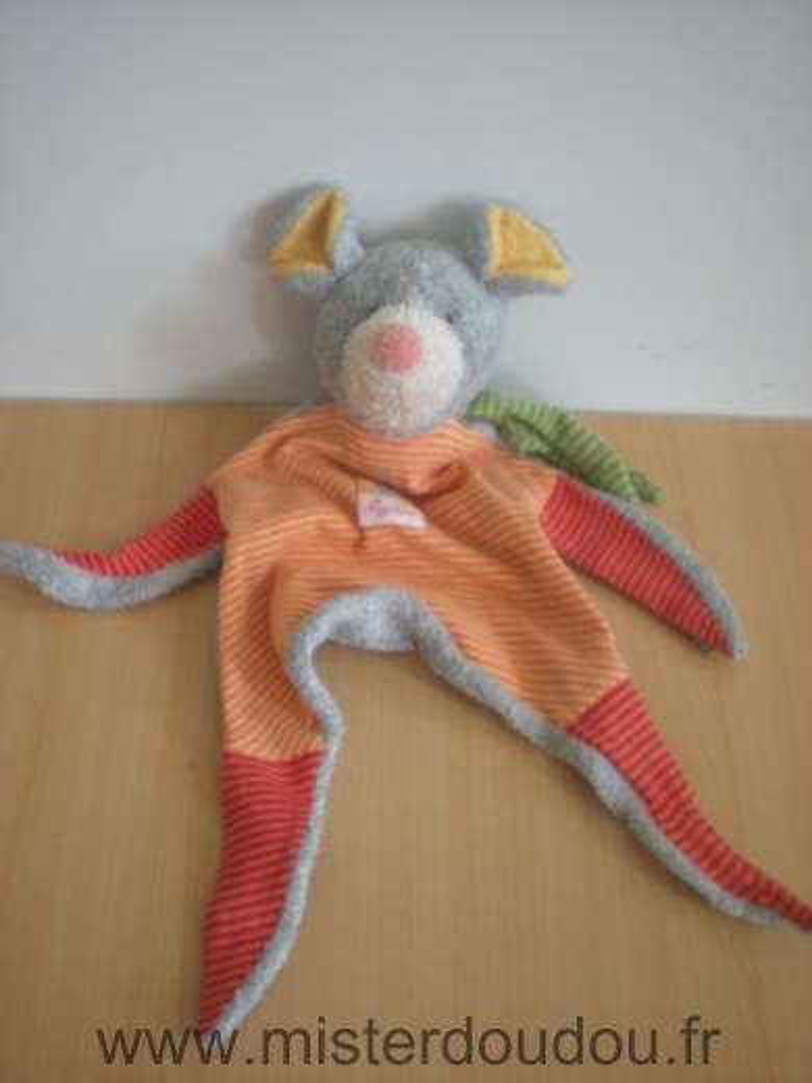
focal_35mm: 38
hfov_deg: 37.7
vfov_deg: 49.0
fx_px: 1189
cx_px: 406
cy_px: 542
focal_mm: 6.3
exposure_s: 1/42.3
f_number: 3.1
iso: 200
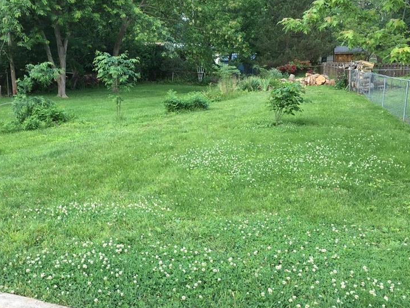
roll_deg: +0.1
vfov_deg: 35.1
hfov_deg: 45.3
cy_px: 151
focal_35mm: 41
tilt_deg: -10.5
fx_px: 486
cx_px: 147
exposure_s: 1/120
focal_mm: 4.15
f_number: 2.2
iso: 25
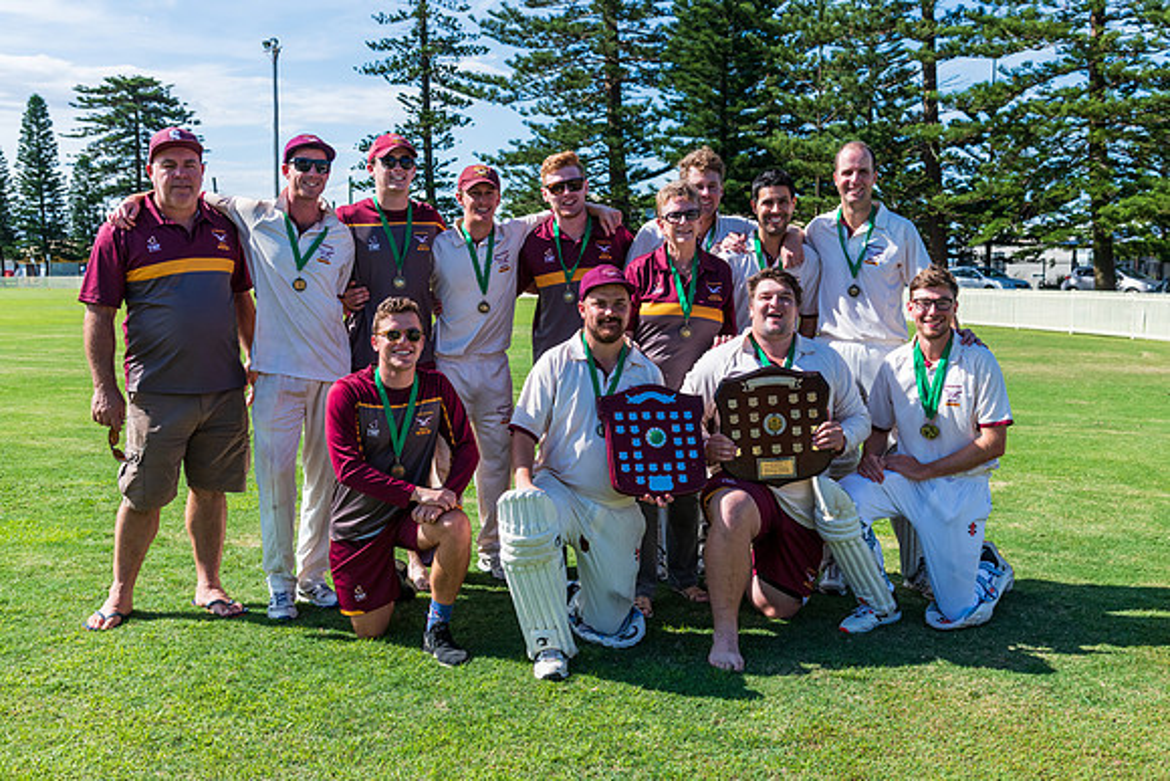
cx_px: 618
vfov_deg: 33.3
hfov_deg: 48.2
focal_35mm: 40
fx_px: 1306
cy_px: 412
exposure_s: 1/1600
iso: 400
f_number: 6.3
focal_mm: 38
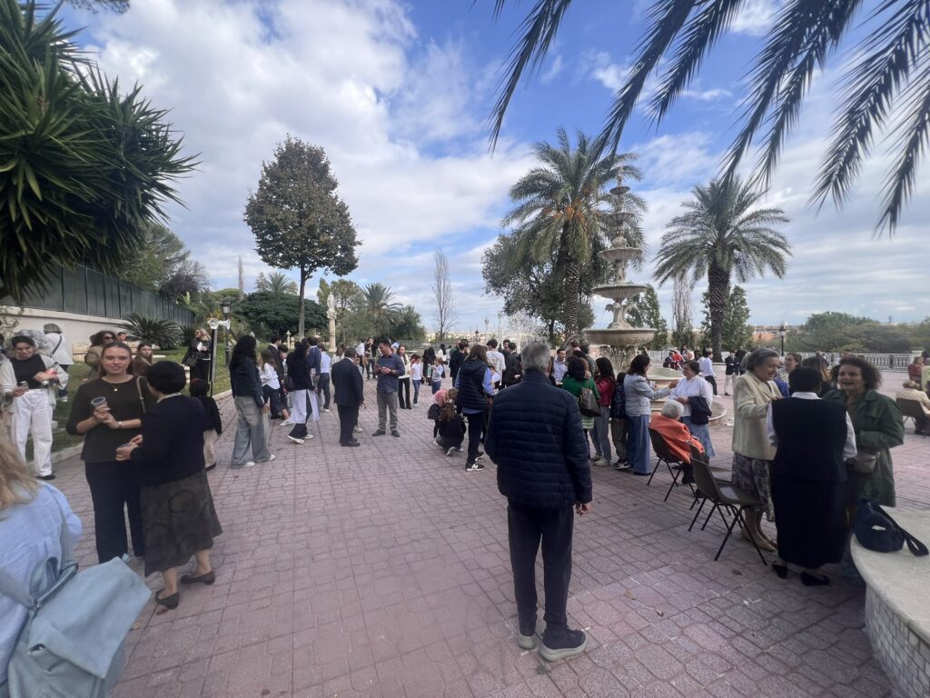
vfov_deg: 89.9
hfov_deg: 106.2
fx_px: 349
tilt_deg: -2.8
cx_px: 465
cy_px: 349
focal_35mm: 13
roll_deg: +0.3
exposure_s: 1/874
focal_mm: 1.57
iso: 32
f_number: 1.8
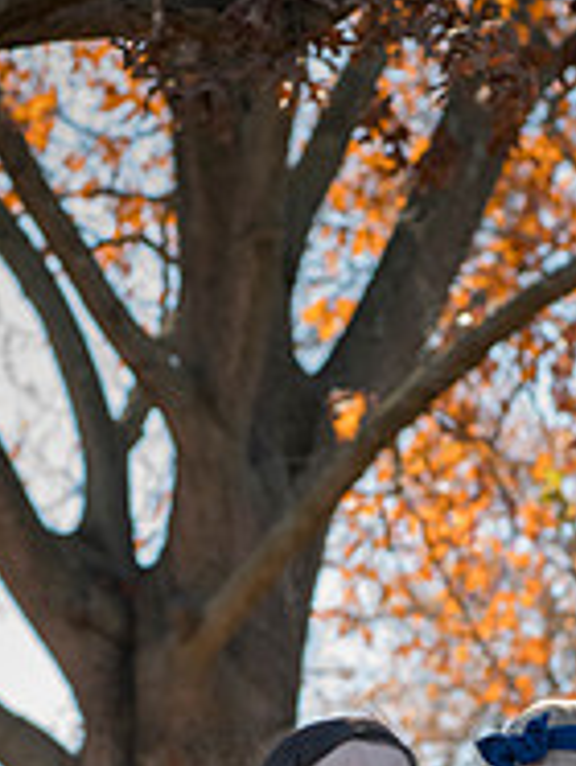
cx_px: 473
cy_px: 918
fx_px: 4117
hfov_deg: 8.0
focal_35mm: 186
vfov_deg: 10.4
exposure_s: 1/320
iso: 400
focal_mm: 80
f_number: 6.3
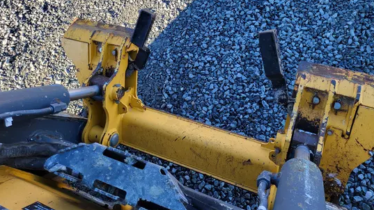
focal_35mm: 29
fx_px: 288
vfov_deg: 39.7
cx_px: 189
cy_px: 68
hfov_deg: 66.1
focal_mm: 5.4
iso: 40
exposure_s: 1/227
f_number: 1.8
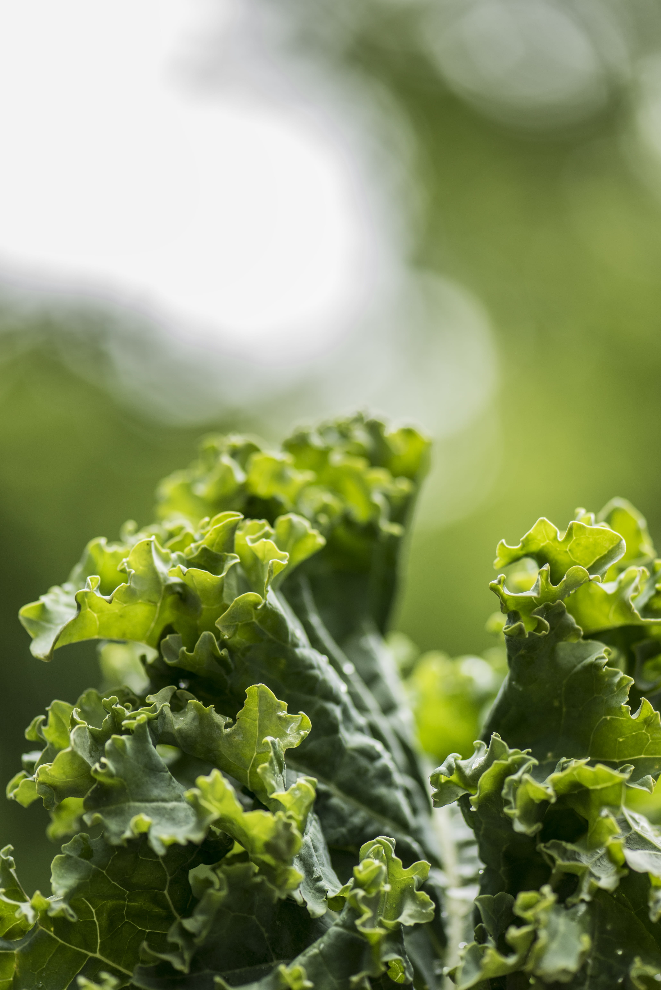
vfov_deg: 16.4
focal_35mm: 125
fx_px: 3440
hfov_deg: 11.0
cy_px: 565
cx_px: 363
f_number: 3.2
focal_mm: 105
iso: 160
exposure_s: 1/250
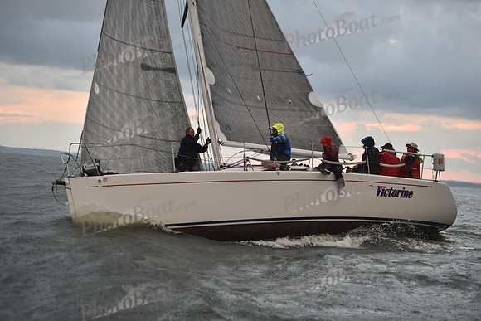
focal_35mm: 70
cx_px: 240
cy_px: 160
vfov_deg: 19.5
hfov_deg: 28.8
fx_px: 935
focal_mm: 70
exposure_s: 1/500
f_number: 2.8
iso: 400
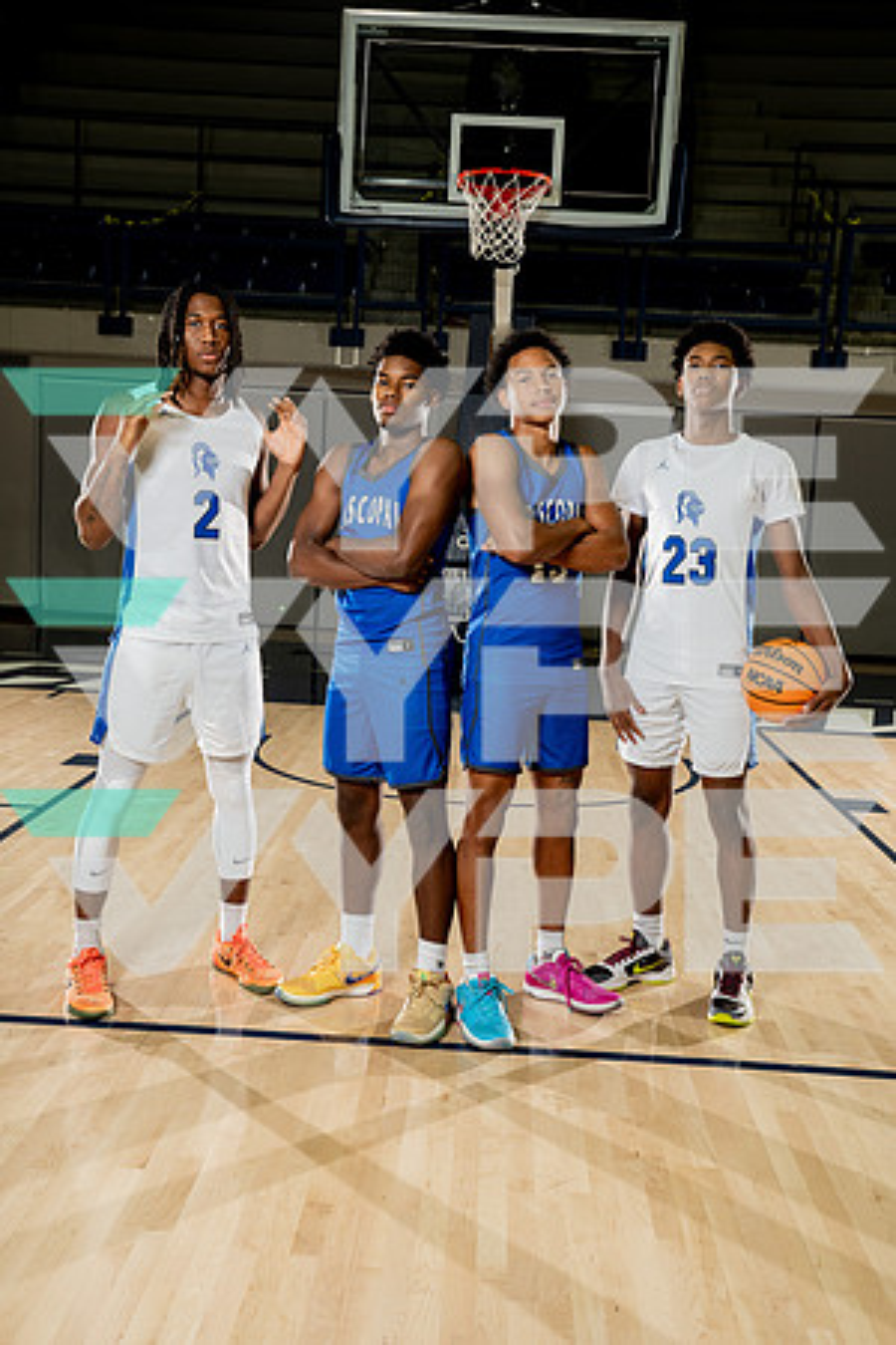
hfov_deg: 35.1
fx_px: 1419
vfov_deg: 50.7
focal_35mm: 38
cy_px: 672
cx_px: 448
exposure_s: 1/250
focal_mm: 38
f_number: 8
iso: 640
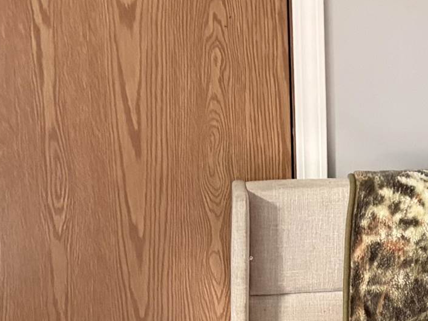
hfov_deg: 16.5
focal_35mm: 113
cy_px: 180
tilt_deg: -7.0
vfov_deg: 13.1
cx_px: 553
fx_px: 1397
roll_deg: +0.8
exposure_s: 1/30
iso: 1000
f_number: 1.6
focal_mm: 5.96
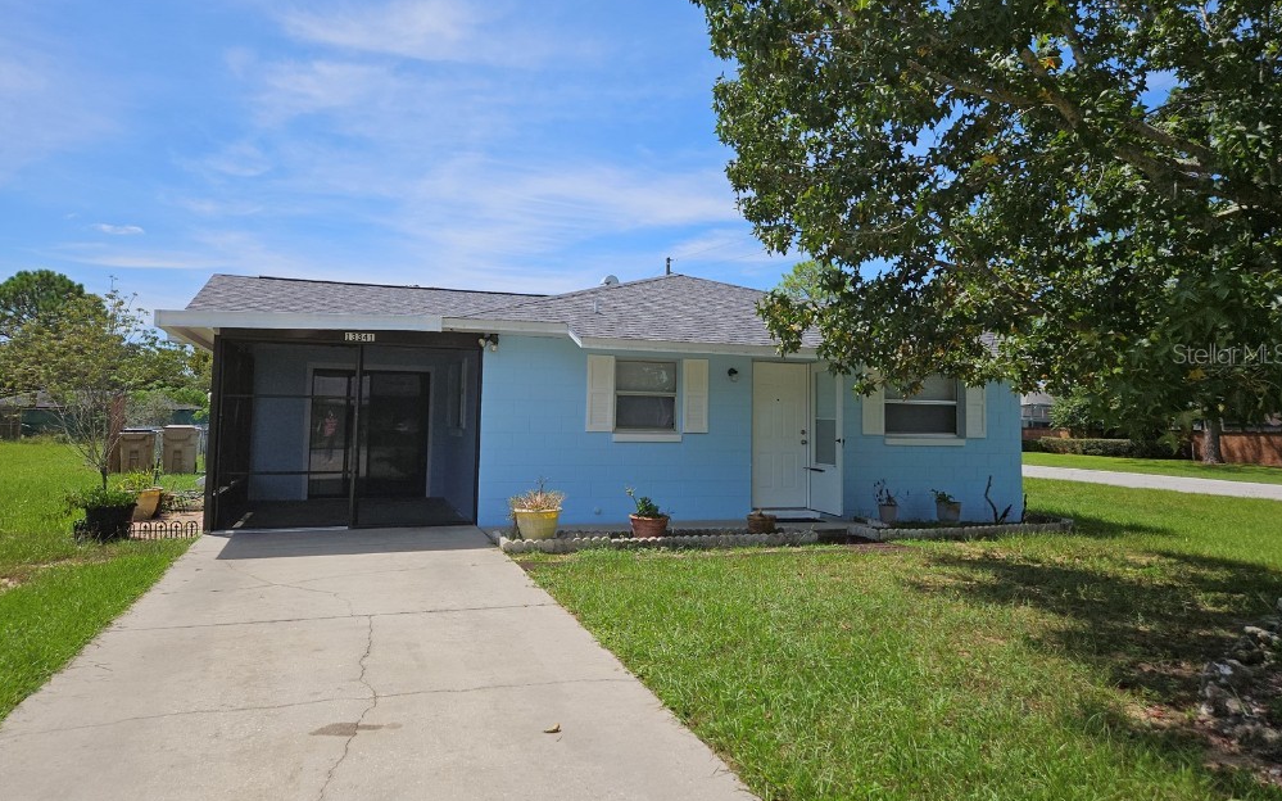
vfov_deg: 49.2
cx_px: 637
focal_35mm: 25
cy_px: 353
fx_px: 873
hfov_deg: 72.6
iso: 25
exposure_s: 1/3026
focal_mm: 5.4
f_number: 1.8
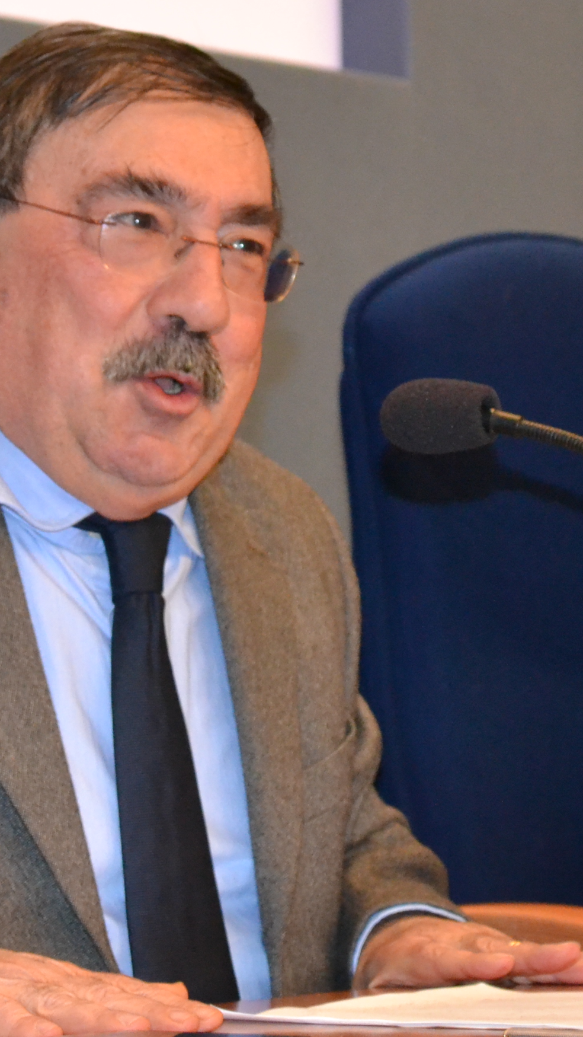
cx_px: 278
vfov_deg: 14.4
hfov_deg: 8.1
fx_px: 4094
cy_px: 488
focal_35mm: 149
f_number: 5.6
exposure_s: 1/60
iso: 3200
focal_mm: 48
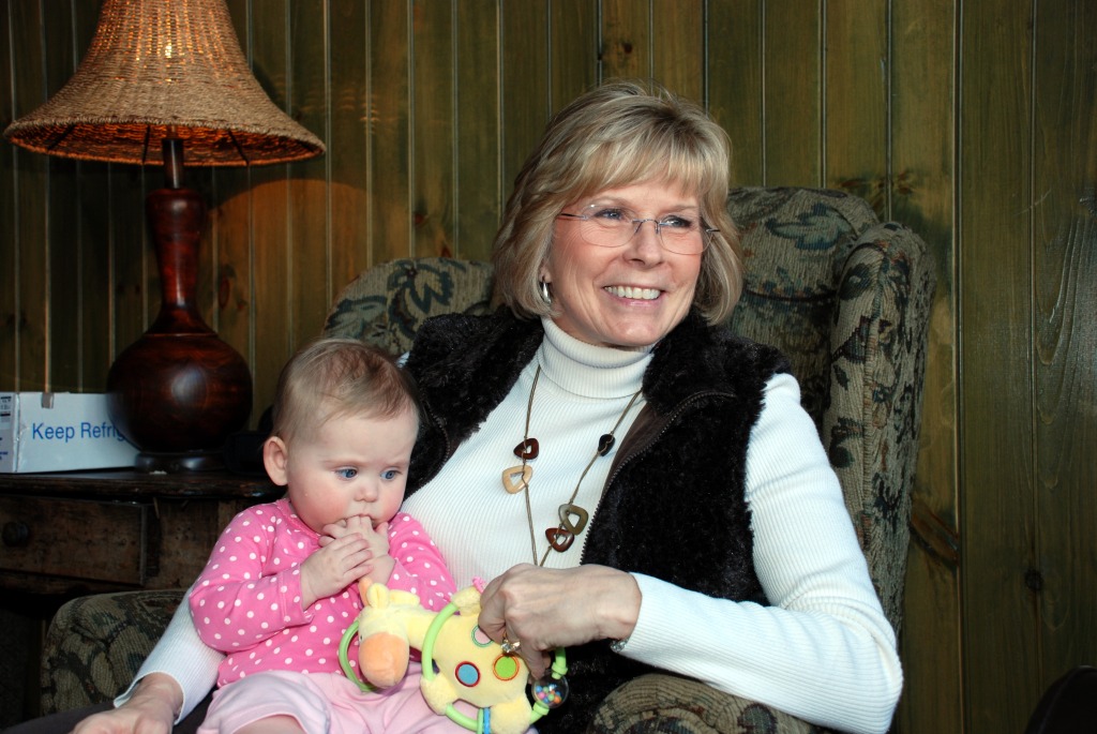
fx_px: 1281
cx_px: 548
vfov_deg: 32.0
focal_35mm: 42
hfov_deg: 46.4
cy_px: 367
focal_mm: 28
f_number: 4
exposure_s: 1/60
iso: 200
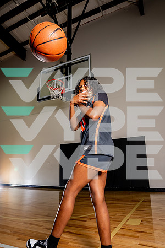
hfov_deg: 53.1
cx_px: 82
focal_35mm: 24
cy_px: 124
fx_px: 165
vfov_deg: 73.7
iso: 640
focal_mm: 24
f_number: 7.1
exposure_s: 1/200
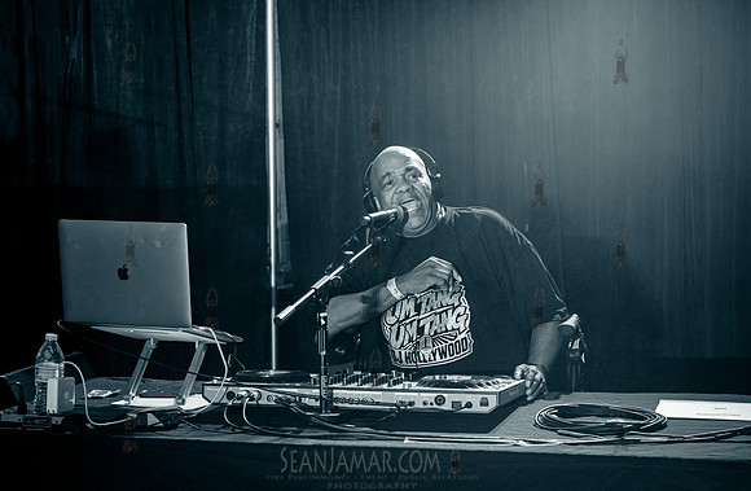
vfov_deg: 16.7
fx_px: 1670
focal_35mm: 81
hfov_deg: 25.3
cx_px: 419
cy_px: 211
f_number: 5.6
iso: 6400
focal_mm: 70
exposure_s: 1/250
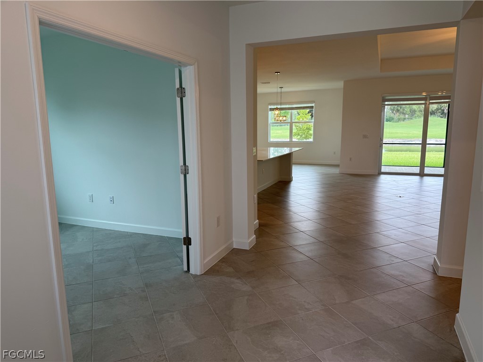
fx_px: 335
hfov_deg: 71.6
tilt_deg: -9.3
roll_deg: +0.7
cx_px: 242
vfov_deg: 56.8
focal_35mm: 24
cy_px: 181
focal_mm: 6.76
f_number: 1.78
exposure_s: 1/120
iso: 50
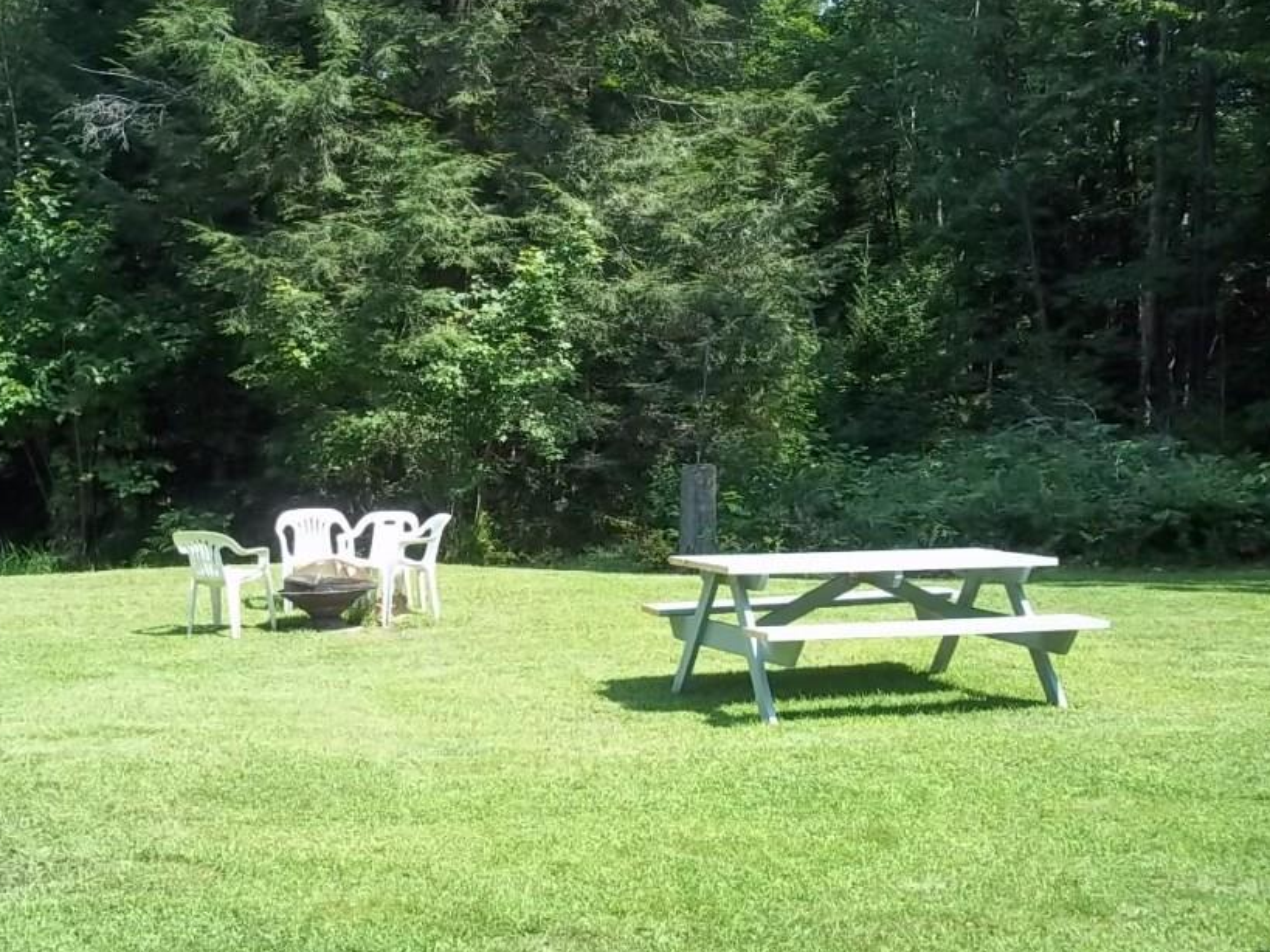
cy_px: 440
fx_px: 1651
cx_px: 521
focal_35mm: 45
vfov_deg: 32.2
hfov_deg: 41.9
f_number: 3.1
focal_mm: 6.5
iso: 80
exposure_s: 1/320
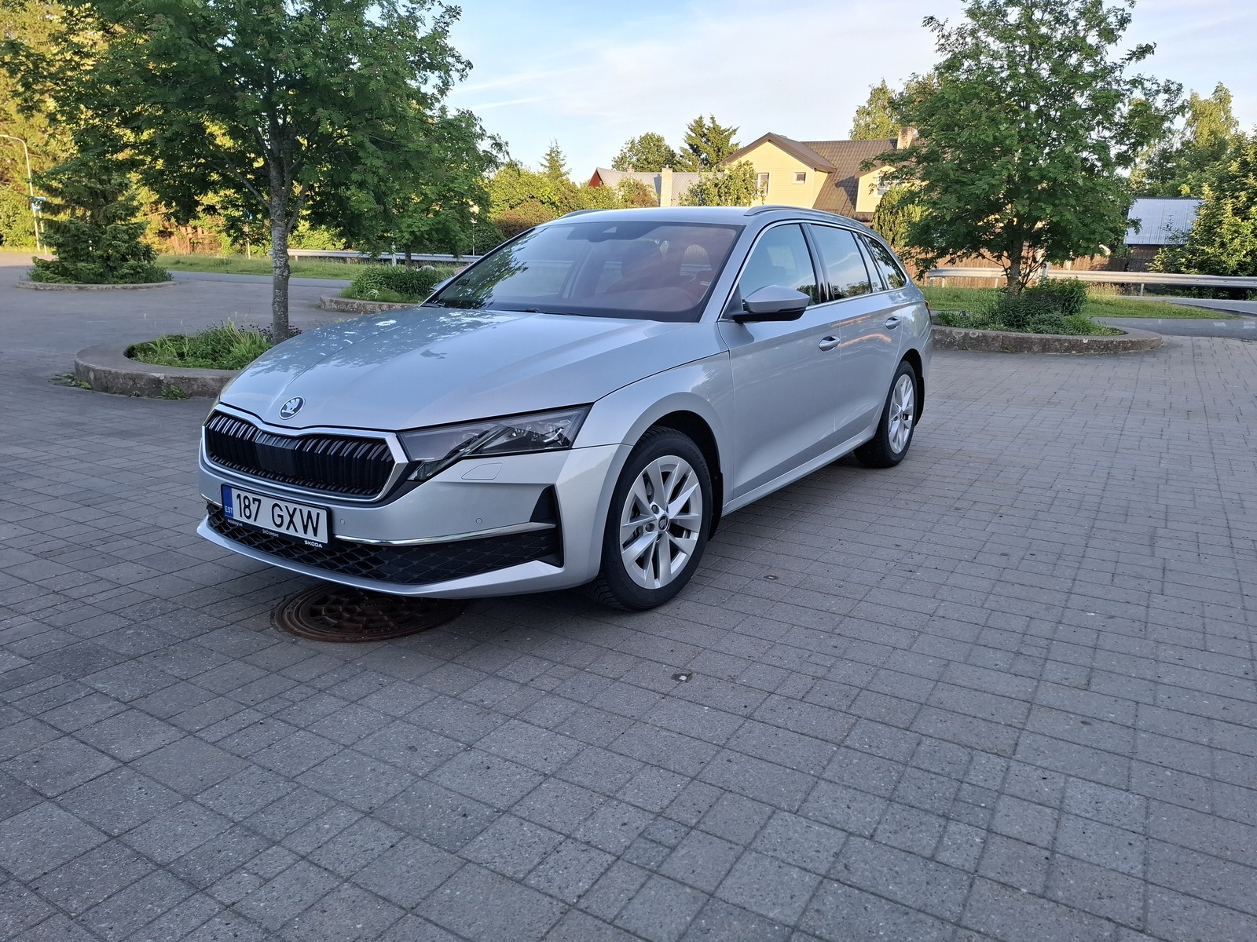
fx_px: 835
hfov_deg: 73.9
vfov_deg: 58.9
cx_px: 628
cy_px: 471
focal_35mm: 23
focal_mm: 5.54
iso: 50
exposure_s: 1/425
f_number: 1.8
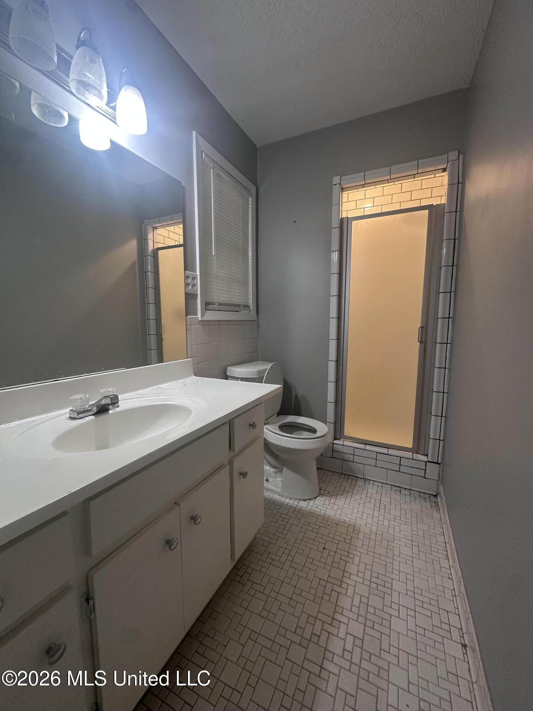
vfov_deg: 102.1
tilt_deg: -5.6
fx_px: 287
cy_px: 356
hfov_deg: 85.7
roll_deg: -1.3
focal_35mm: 14
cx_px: 266
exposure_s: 1/60
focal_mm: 2.22
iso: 160
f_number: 2.2
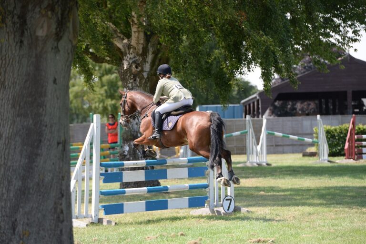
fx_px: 2033
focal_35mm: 200
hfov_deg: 10.3
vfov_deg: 6.9
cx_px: 183
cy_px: 122
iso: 800
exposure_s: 1/2000
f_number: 5.6
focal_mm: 200
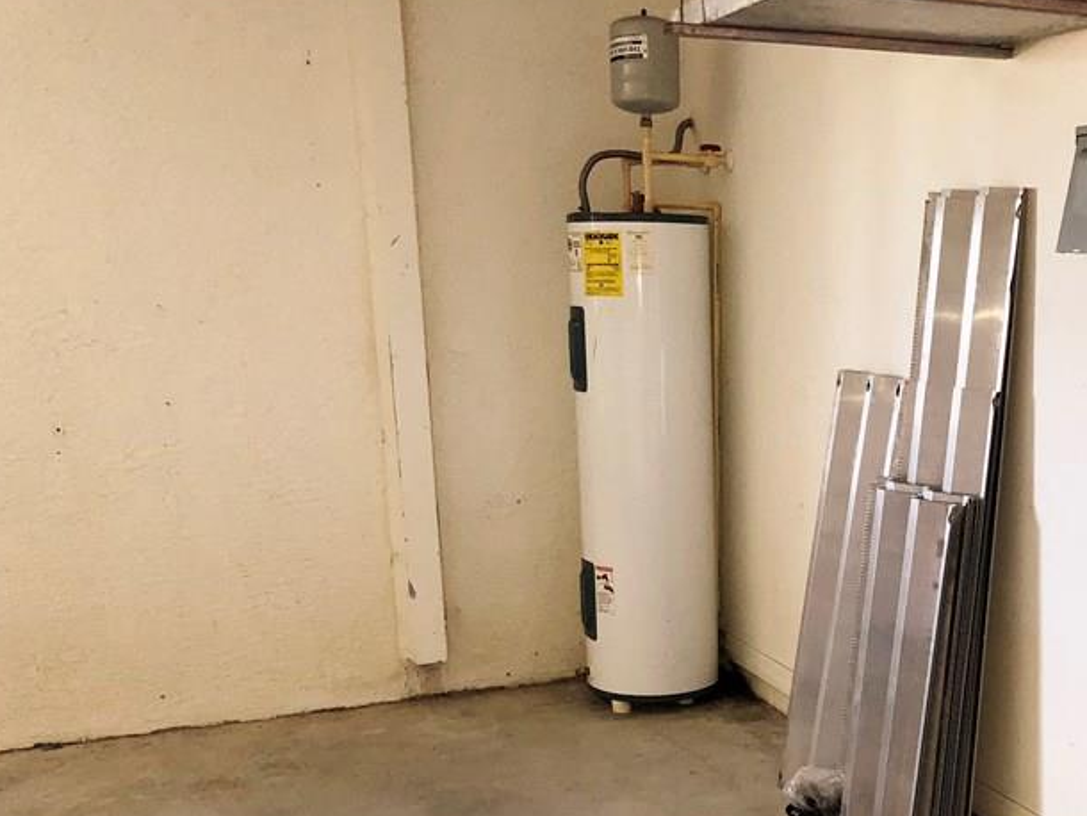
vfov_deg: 30.1
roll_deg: -0.6
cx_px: 861
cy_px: 663
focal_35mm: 47
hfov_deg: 39.0
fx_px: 1476
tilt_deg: -14.9
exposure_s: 1/60
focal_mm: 4
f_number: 1.8
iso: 100
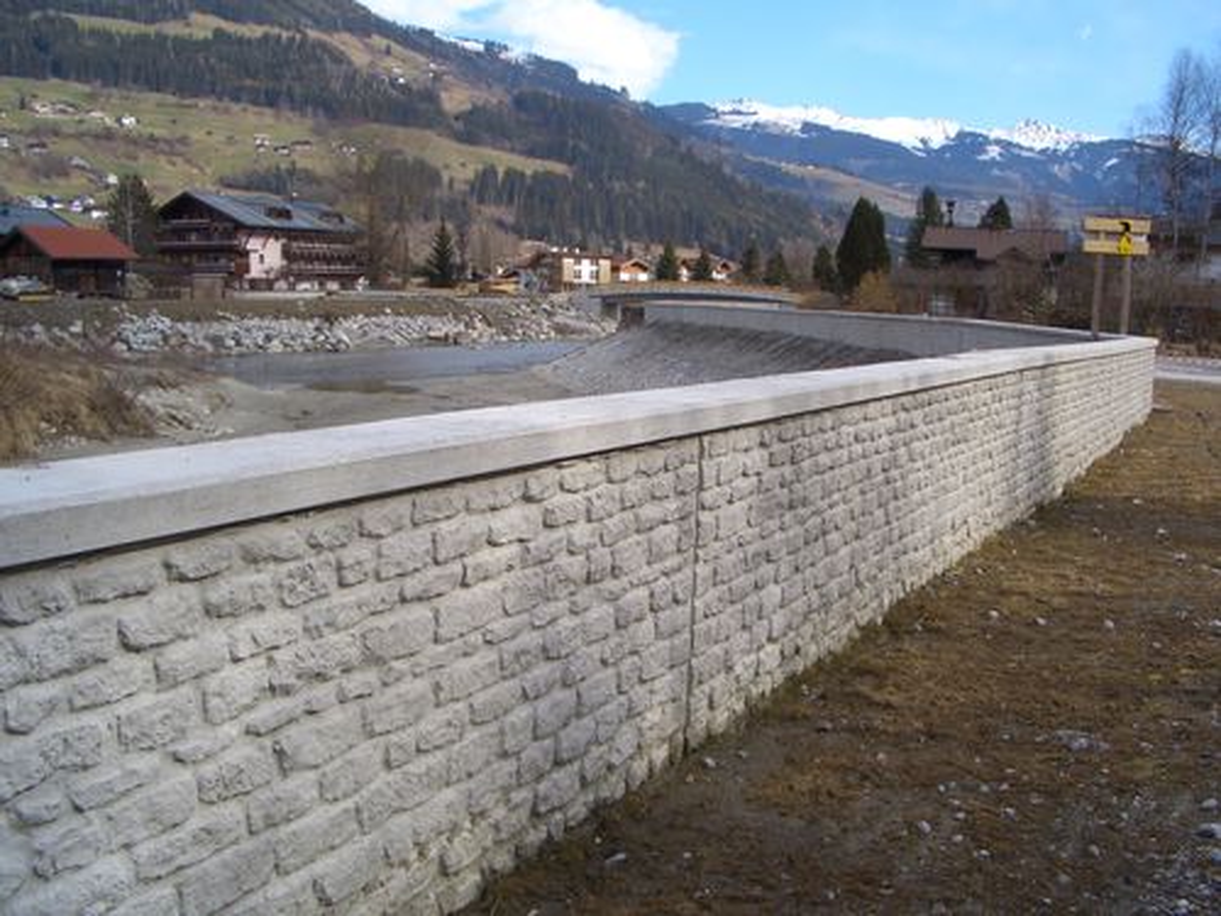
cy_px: 458
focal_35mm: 35
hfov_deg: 52.6
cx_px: 610
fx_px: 1235
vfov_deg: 40.7
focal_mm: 5.8
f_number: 4.3
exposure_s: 1/320
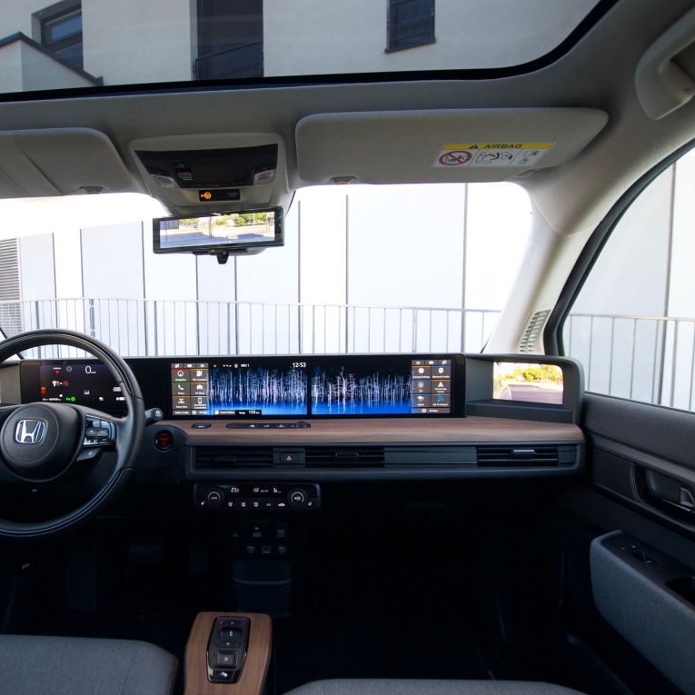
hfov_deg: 73.1
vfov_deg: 74.8
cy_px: 362
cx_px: 246
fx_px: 454
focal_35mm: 20
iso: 400
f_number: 4.5
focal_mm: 10
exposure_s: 1/80
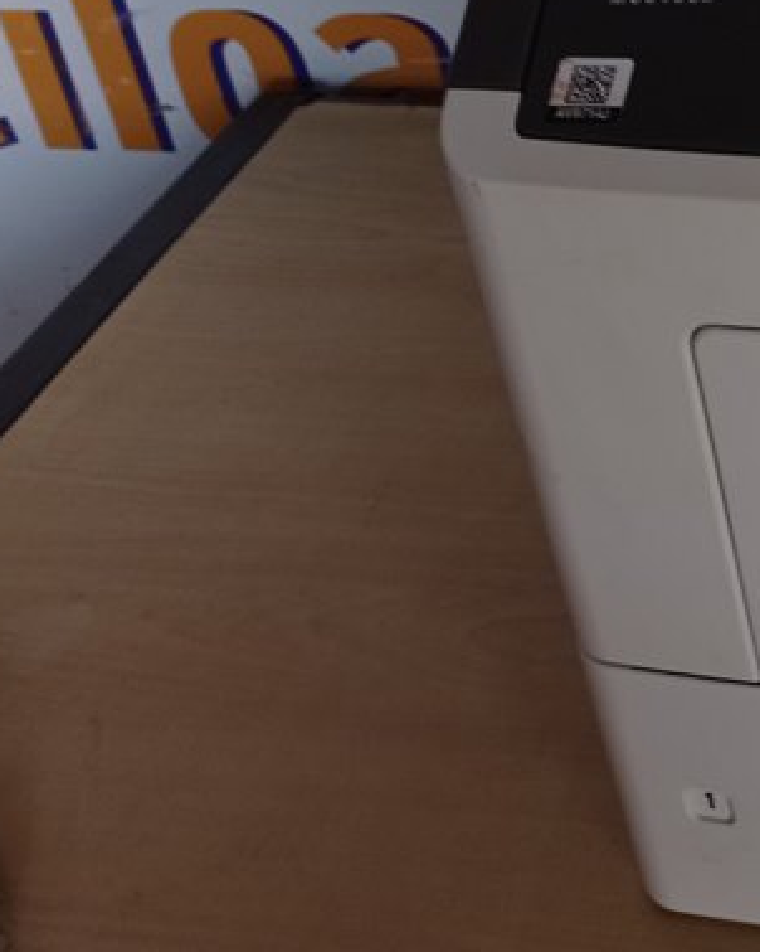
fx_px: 2082
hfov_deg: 18.3
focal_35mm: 74
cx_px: 1145
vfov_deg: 25.1
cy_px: 123
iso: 173
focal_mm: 4.7
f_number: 1.79
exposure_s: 1/60
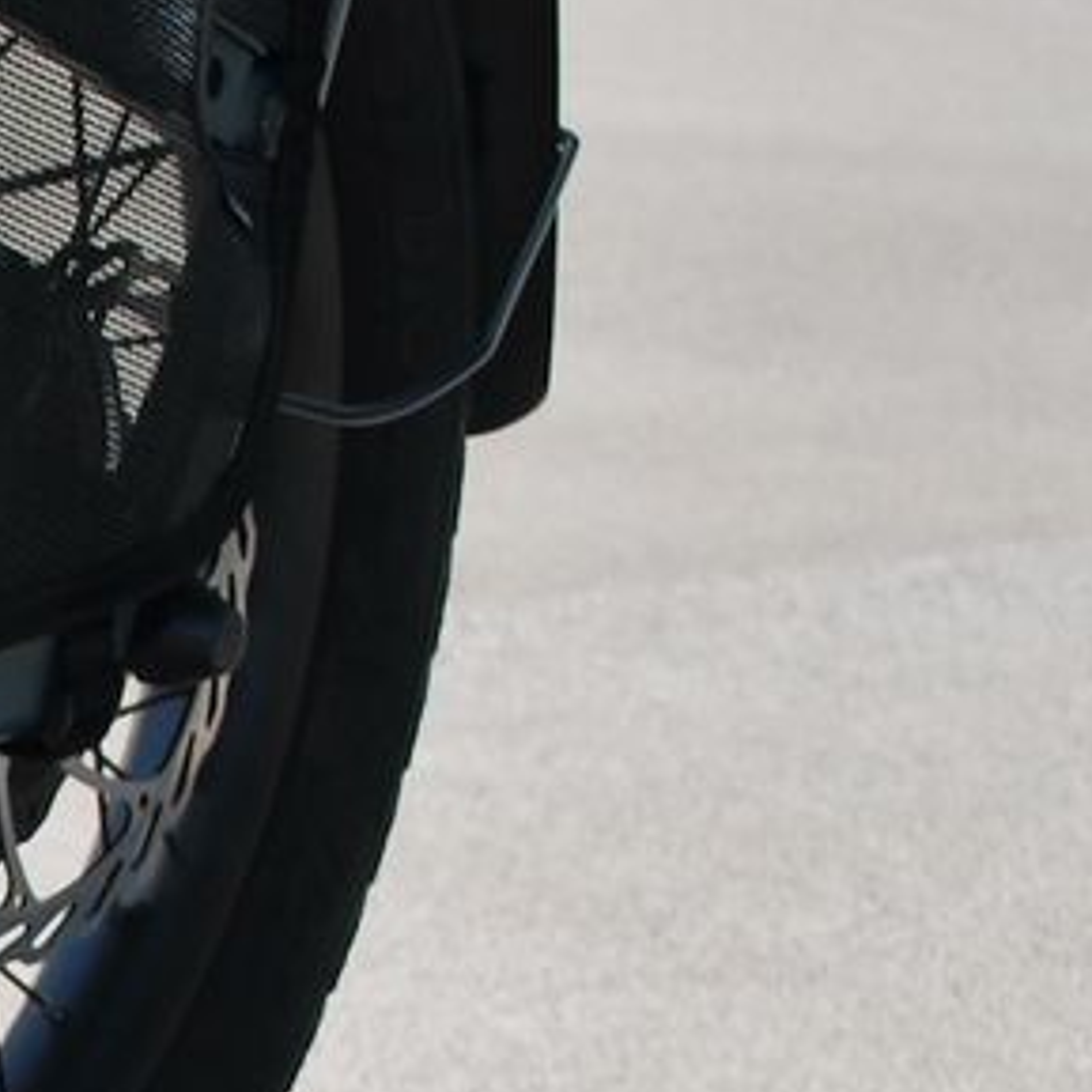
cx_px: -1168
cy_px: 1353
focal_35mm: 170
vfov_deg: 10.1
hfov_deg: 9.5
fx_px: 6067
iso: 100
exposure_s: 1/250
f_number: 8
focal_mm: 30
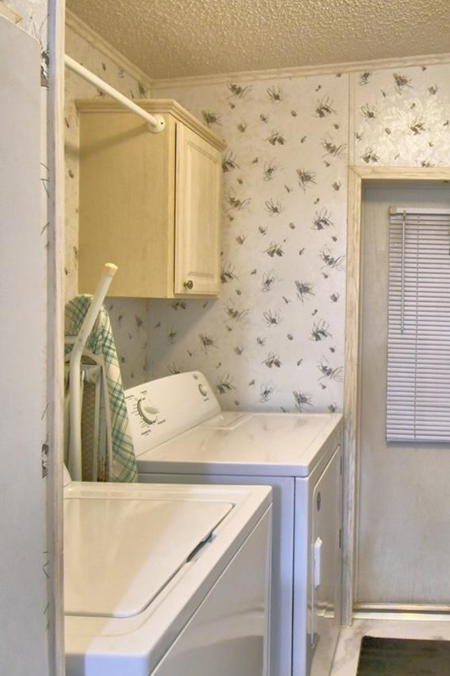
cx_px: 405
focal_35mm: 28
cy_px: 311
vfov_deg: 65.4
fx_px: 525
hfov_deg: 42.5
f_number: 4.5
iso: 400
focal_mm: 10
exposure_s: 1/30
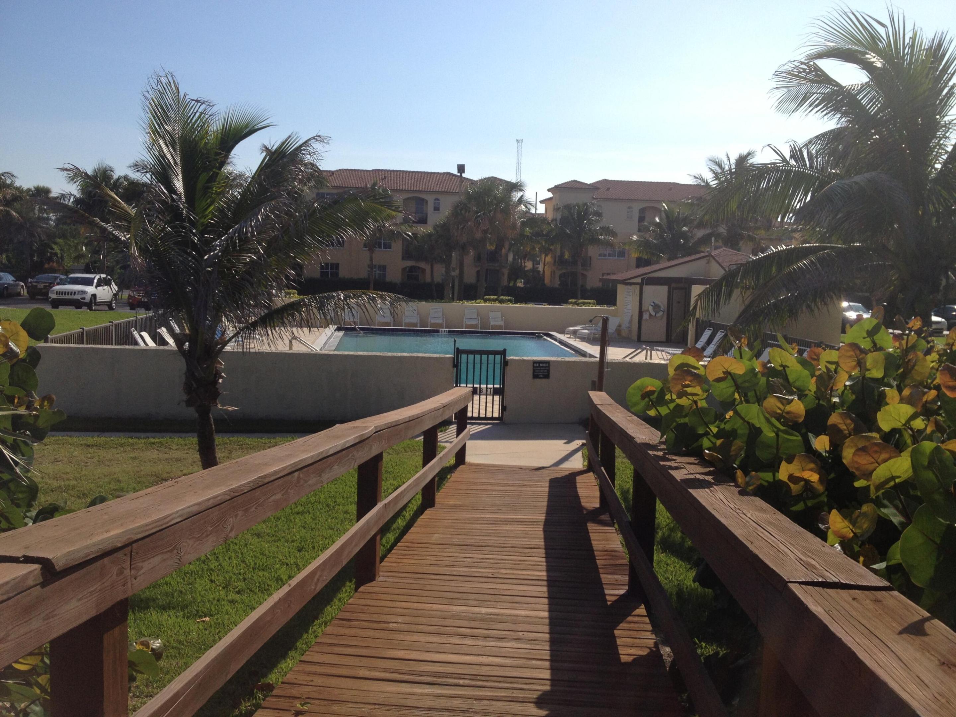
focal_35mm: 35
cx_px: 478
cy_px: 358
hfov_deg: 52.6
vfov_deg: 40.7
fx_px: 967
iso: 50
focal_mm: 4.28
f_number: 2.4
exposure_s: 1/2762
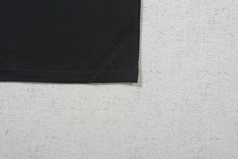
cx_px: 119
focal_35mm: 30
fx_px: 198
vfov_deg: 43.6
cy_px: 80
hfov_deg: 61.9
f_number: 10
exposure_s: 1/100
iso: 1600
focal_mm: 20
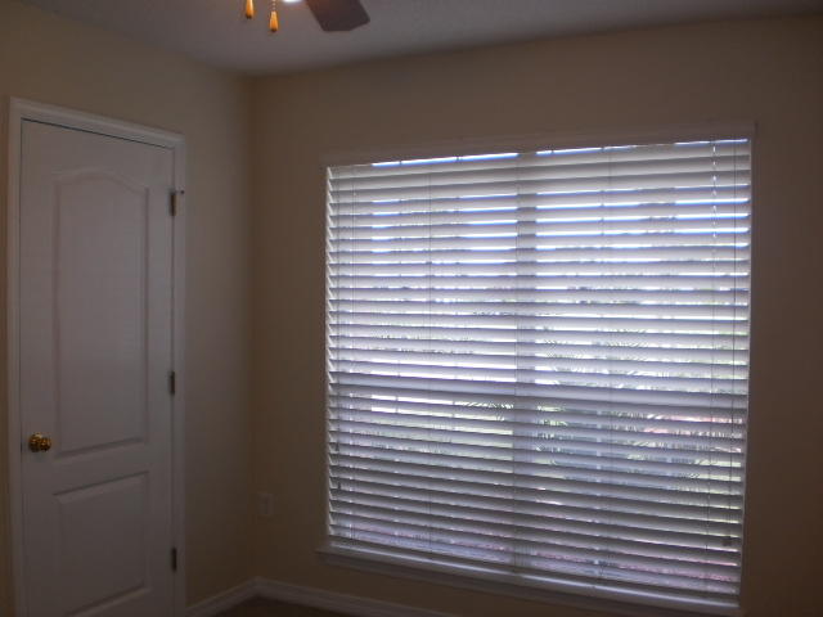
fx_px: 856
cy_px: 308
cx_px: 412
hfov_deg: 51.4
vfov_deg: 39.7
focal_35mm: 36
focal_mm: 6.3
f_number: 3.1
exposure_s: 1/100
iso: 100
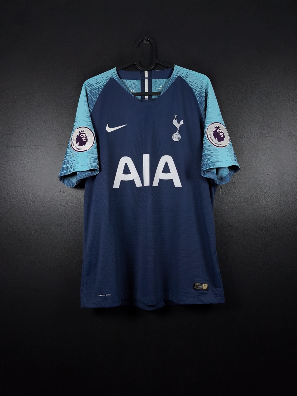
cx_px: 148
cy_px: 198
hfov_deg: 58.9
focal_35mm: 23
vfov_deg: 73.9
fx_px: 263
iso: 400
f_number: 1.6
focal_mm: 6.57
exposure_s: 1/250
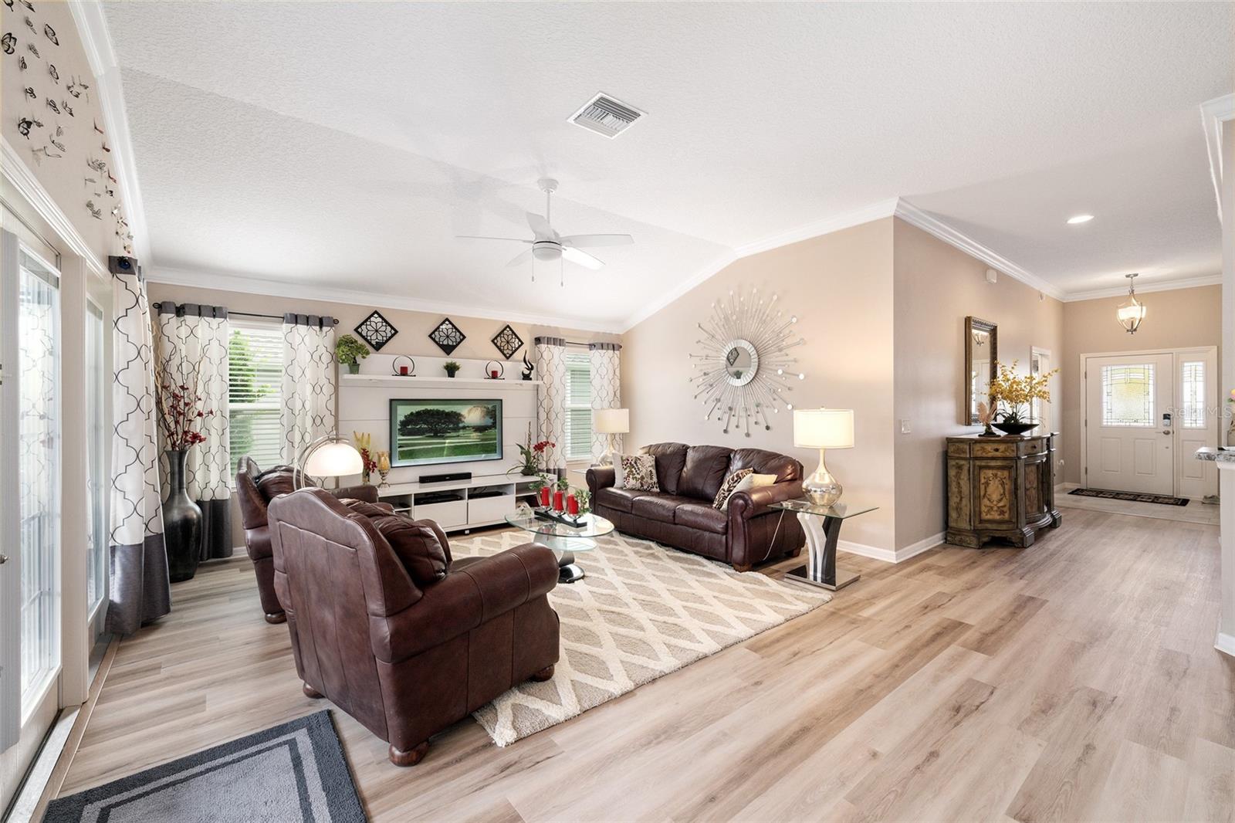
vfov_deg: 77.3
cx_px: 618
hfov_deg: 100.4
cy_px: 412
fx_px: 514
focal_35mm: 15
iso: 400
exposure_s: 1/20
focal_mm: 15
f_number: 8
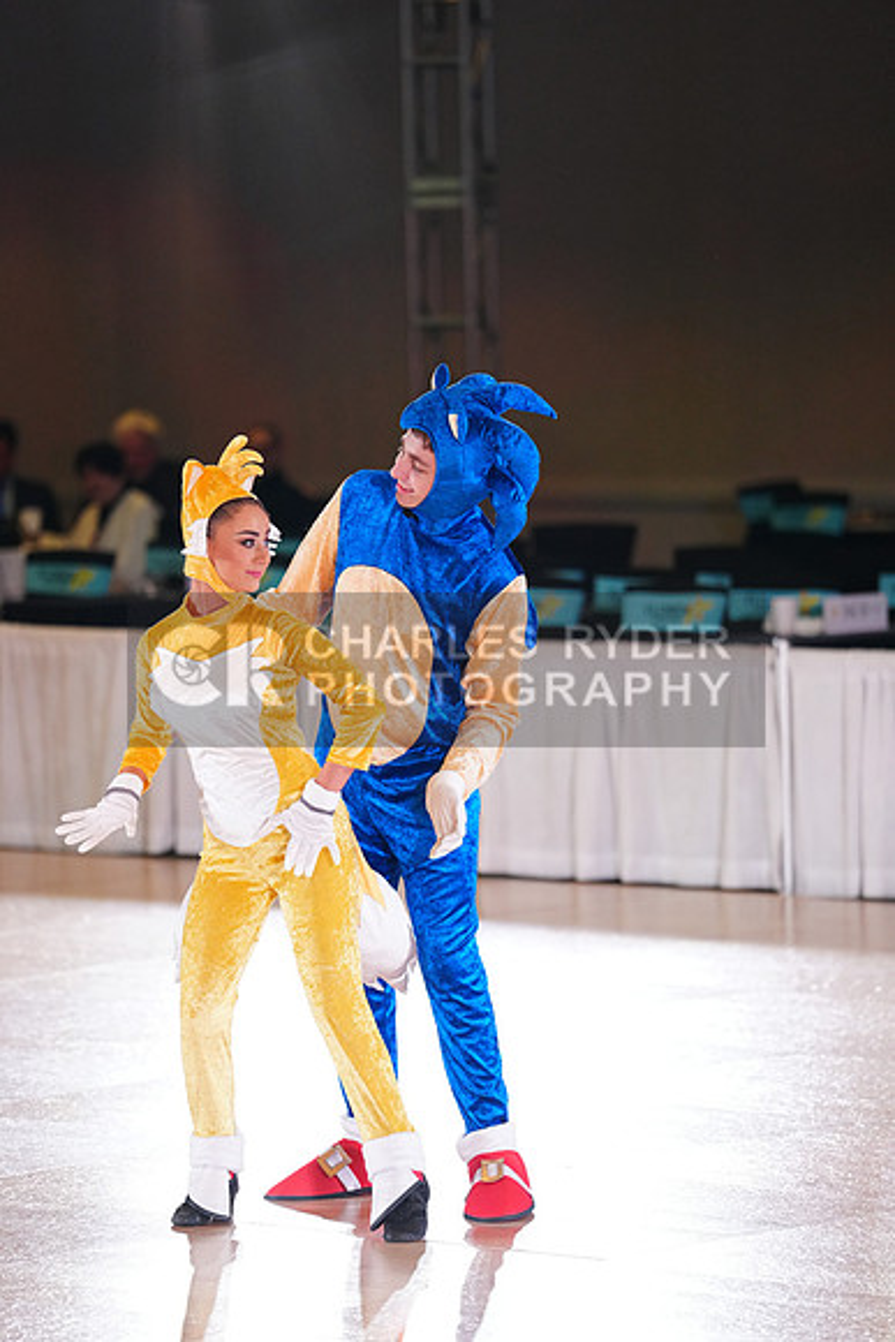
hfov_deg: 6.9
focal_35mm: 200
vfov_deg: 10.3
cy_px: 671
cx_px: 448
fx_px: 7453
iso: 2500
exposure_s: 1/500
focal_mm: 200
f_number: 2.8
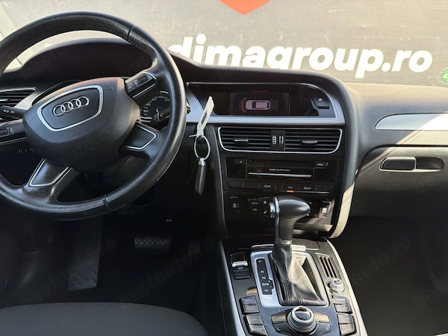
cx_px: 224
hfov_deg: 71.6
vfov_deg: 56.8
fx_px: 311
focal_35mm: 24
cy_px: 168
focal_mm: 6.76
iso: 640
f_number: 1.78
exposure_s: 1/868
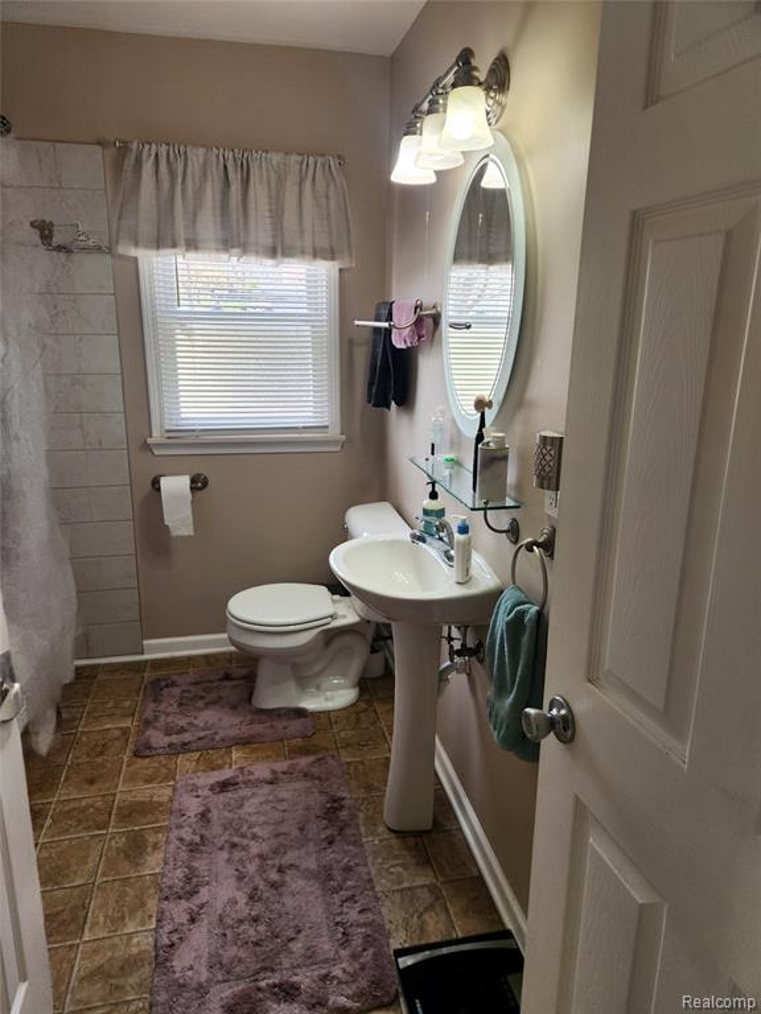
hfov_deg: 58.9
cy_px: 507
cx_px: 380
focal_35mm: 23
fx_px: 674
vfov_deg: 73.9
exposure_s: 1/120
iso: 64
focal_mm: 5.4
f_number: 1.8
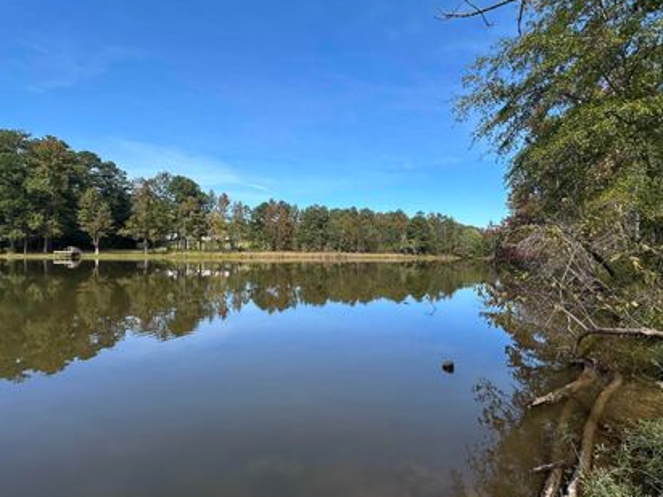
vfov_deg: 74.7
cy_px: 257
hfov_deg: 90.6
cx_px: 373
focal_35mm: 17
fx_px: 326
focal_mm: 2.22
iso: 50
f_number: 2.2
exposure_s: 1/1195
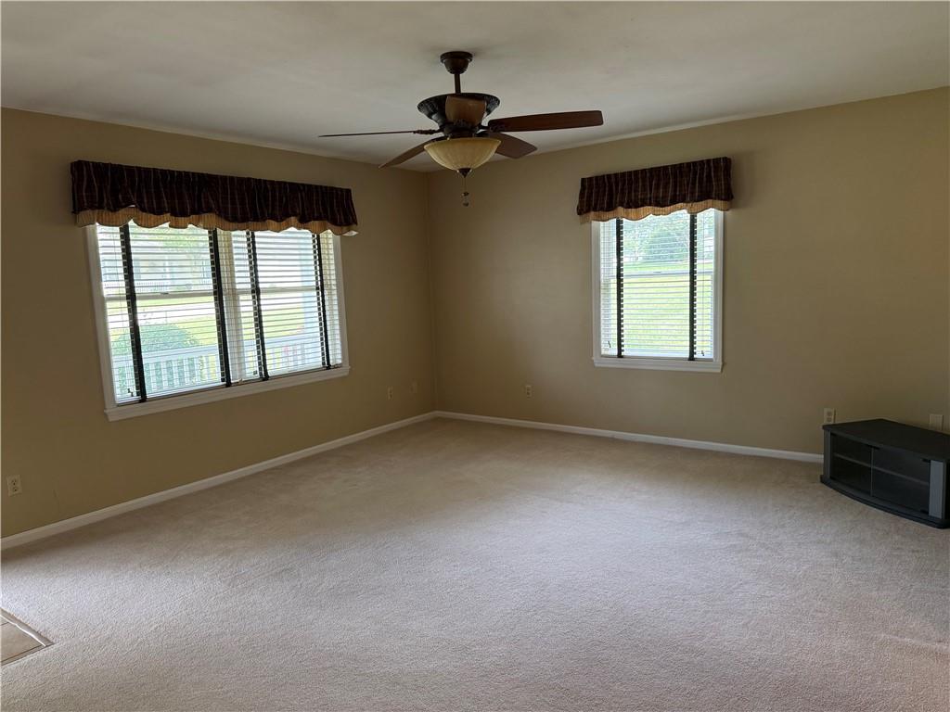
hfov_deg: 71.6
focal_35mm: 24
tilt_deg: -6.6
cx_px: 475
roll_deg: +2.2
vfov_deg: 56.8
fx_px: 659
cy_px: 356
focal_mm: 6.76
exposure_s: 1/120
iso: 250
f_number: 1.78
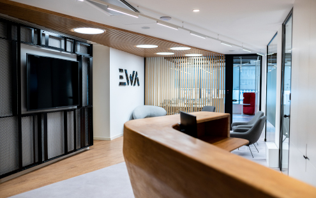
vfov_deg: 35.4
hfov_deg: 54.0
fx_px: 310
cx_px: 159
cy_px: 105
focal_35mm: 36
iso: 400
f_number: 2
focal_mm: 35
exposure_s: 1/250
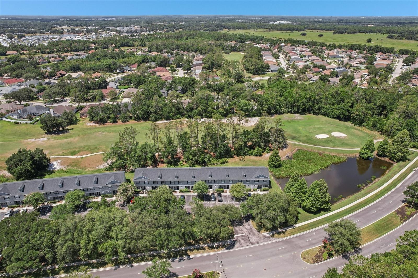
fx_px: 255
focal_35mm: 22
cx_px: 209
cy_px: 139
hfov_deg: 78.6
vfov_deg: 57.2
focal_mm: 8.4
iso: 120
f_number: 2.8
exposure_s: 1/1500
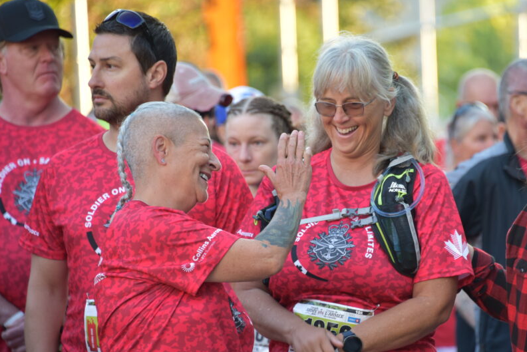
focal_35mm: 388
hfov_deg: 5.3
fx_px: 5683
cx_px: 335
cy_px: 208
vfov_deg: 3.5
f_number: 5.6
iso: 800
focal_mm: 300
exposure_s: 1/125
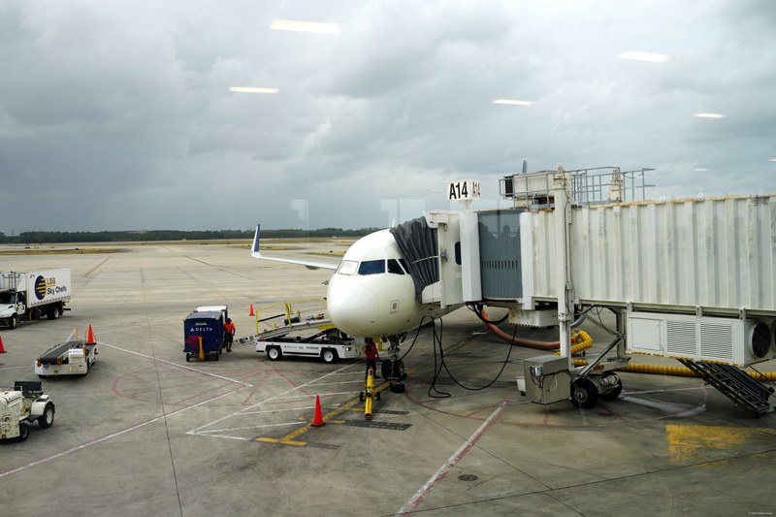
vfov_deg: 38.3
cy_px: 258
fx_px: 743
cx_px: 388
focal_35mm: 34
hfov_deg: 55.1
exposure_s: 1/80
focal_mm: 23
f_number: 5.6
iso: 100
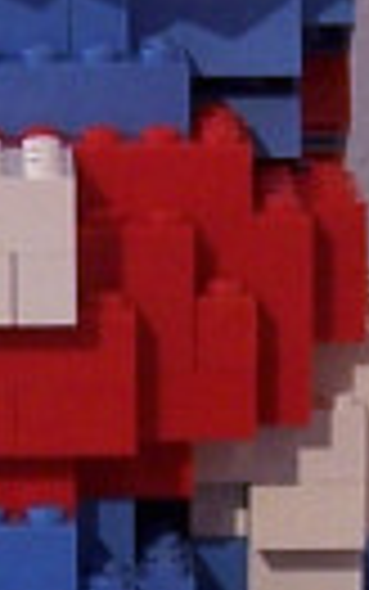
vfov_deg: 6.6
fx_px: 5079
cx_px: -4
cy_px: 410
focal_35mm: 316
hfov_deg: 4.2
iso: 80
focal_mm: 6.3
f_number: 2.8
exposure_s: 1/3
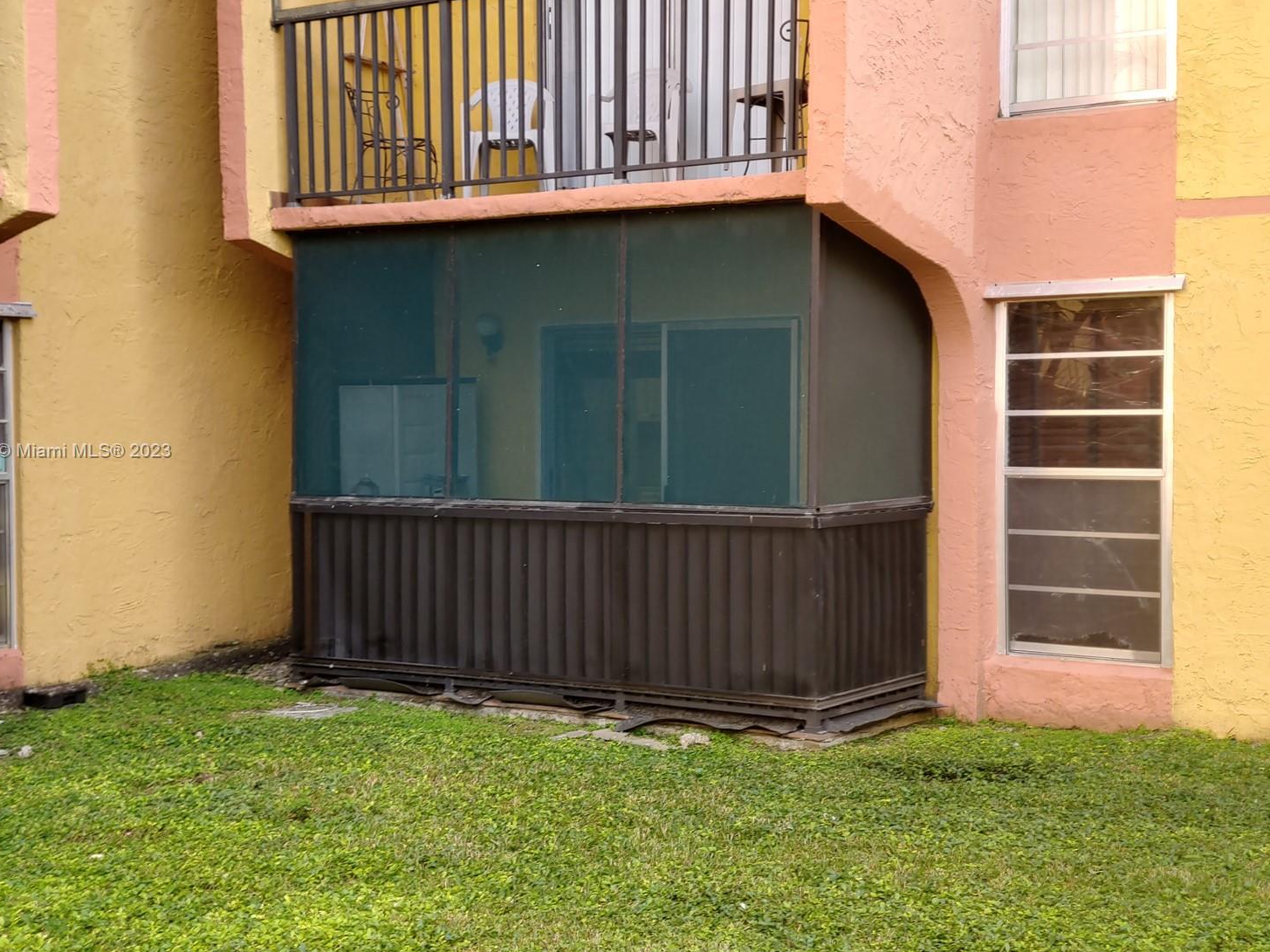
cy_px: 452
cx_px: 590
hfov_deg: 34.9
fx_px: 2018
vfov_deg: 26.6
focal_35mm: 55
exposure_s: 1/40
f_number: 2.4
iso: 50
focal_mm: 5.88
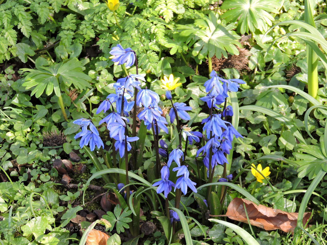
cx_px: 164
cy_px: 122
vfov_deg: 5.4
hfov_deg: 7.2
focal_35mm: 275
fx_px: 2598
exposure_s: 1/200
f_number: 4.7
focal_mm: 49.1
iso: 280
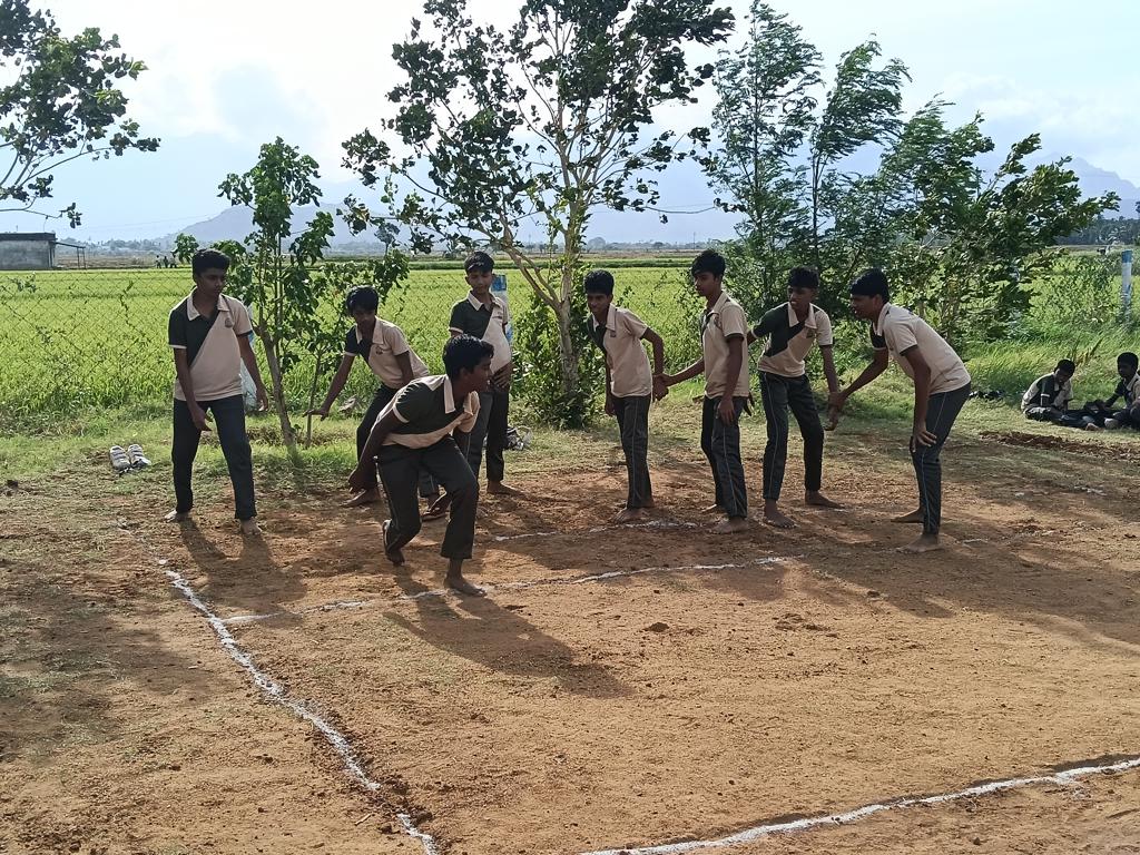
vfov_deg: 35.1
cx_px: 570
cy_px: 428
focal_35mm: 41
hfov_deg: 45.8
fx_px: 1350
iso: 64
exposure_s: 1/535
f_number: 1.8
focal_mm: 3.98
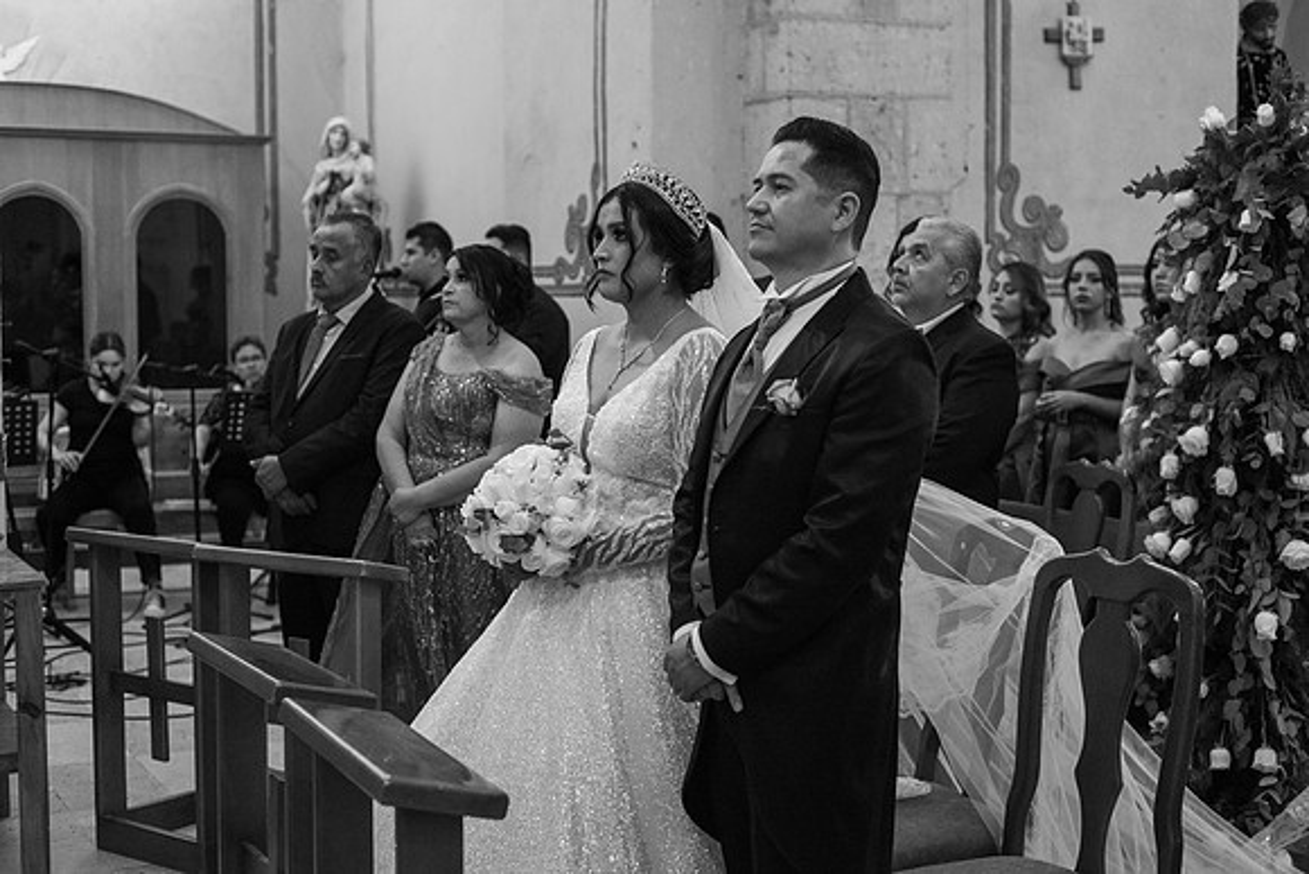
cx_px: 654
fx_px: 1818
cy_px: 437
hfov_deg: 39.6
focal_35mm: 50
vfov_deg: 27.0
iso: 1600
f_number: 3.5
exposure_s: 1/160
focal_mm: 50
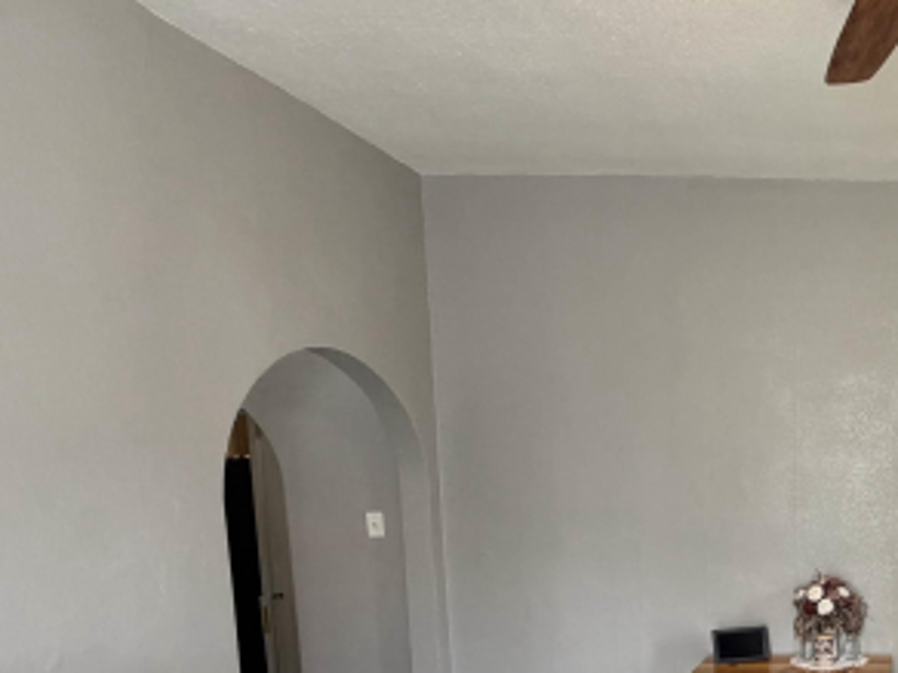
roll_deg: +0.1
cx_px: 912
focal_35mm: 32
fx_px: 830
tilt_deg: -7.0
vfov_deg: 41.3
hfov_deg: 46.7
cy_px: 584
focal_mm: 2.22
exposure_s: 1/121
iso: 250
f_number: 2.2
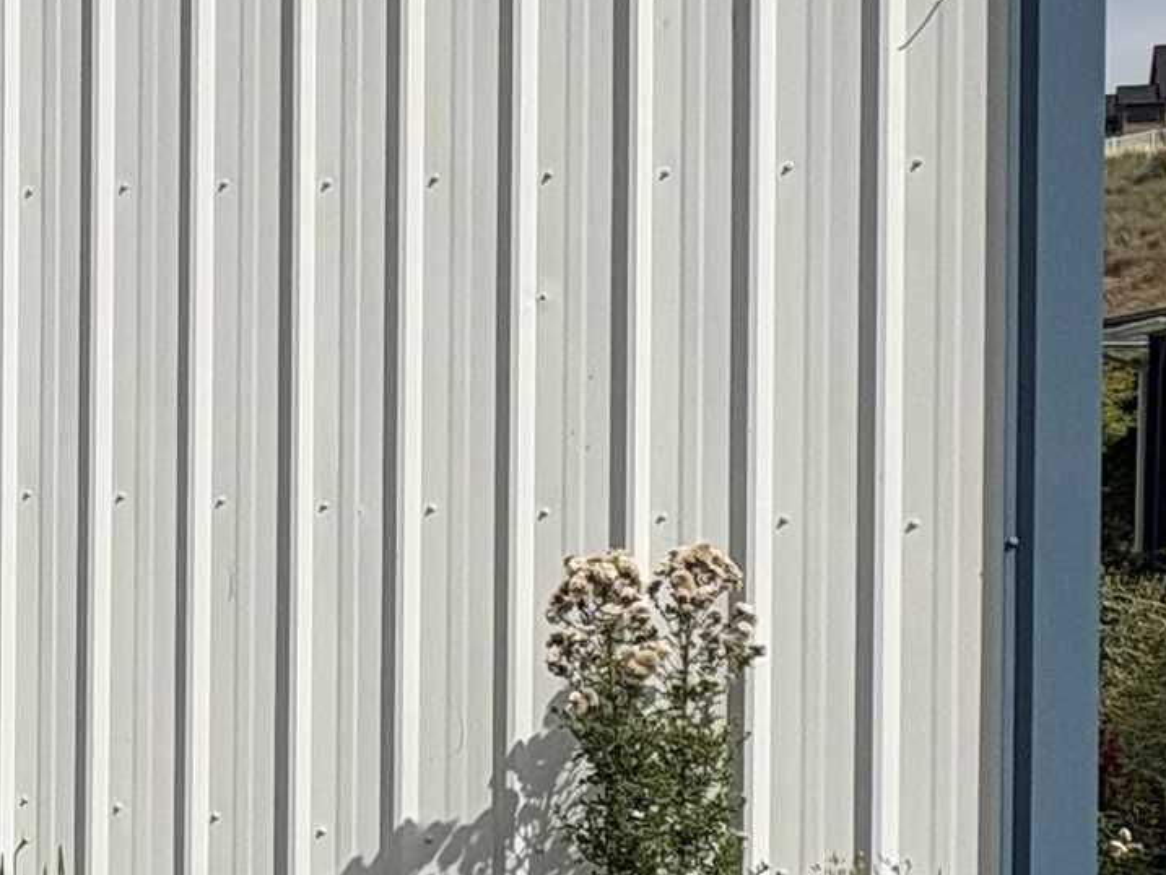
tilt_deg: +0.6
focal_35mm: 60
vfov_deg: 24.4
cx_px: -37
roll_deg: -1.0
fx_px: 2021
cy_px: 381
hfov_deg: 29.7
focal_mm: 2.22
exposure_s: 1/6135
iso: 50
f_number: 2.2
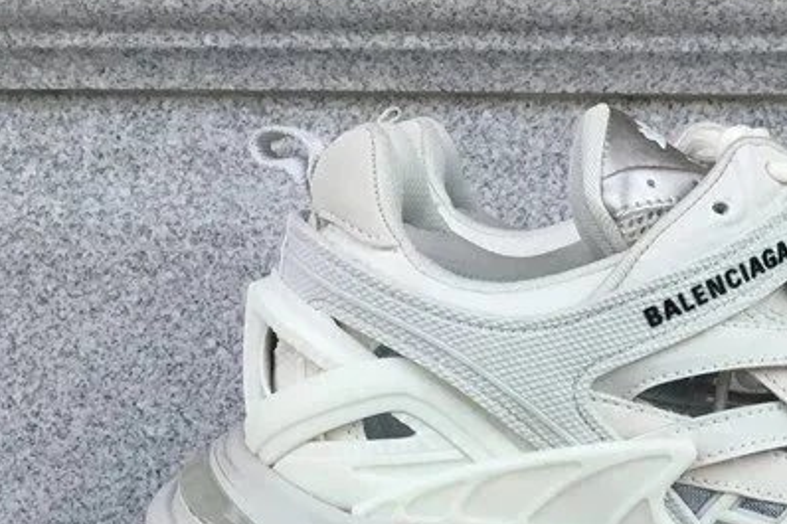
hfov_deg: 26.6
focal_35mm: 73
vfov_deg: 17.8
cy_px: 610
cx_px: 743
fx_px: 1595
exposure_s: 1/522
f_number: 2.4
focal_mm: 3.3
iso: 25
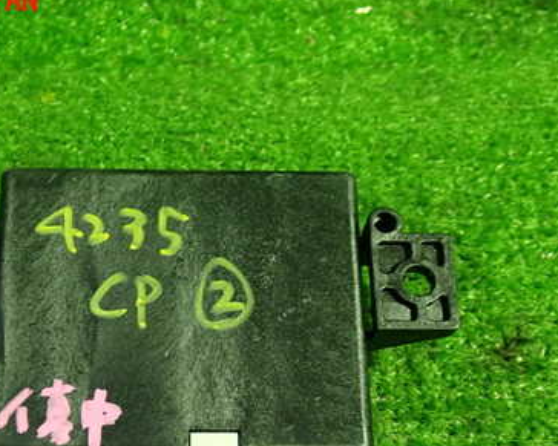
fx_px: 958
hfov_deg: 32.4
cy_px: 326
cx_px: 219
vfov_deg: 25.9
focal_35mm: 58
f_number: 2.5
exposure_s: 1/40
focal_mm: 6.37
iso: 500
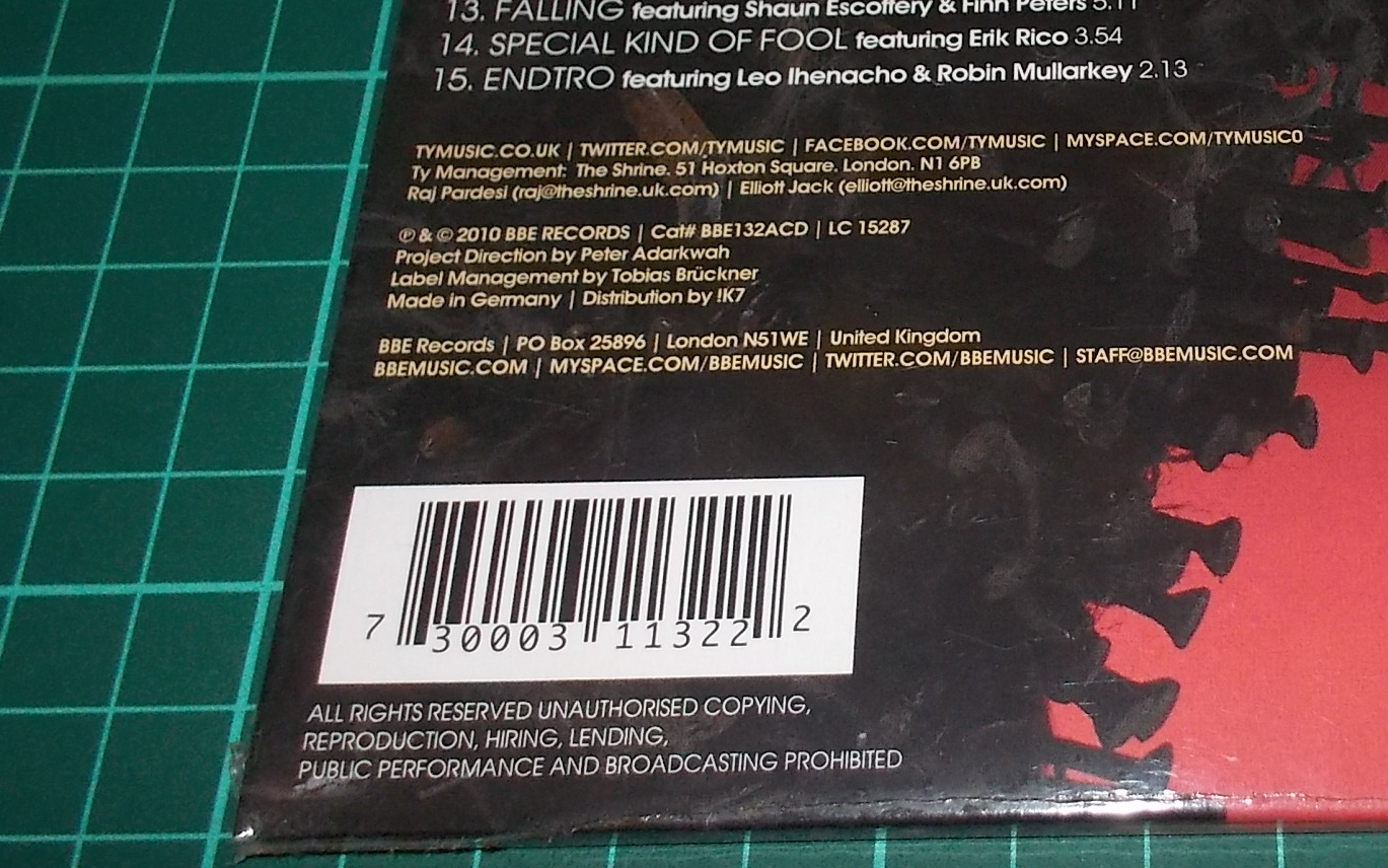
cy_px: 301
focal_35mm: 51
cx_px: 1147
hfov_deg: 37.9
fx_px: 1929
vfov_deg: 25.2
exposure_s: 1/30
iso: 200
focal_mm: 4.1
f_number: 3.3
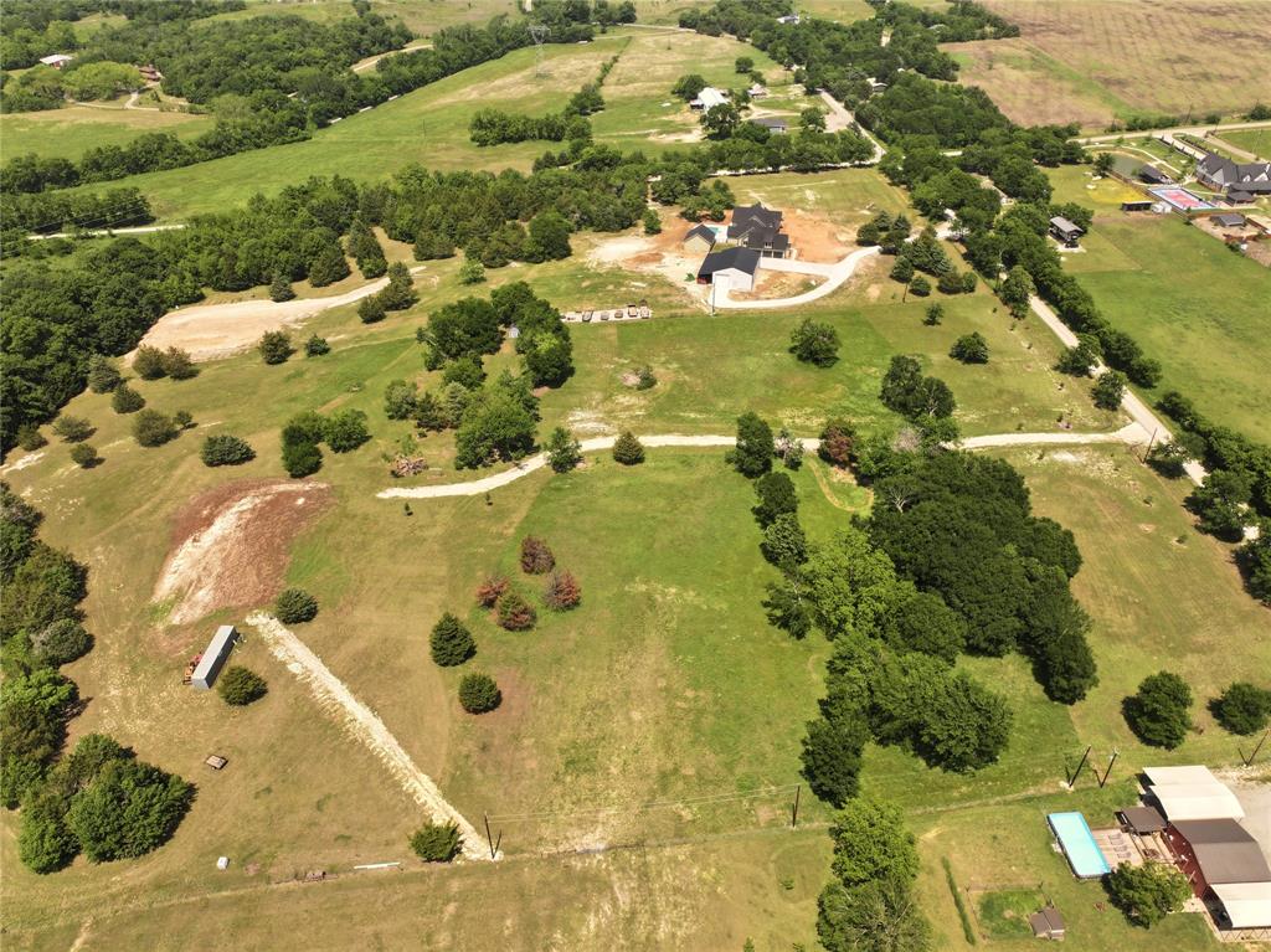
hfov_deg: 71.6
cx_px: 636
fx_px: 881
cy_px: 476
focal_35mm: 24
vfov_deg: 56.8
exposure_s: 1/1600
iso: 110
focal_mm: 12.29
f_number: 2.8
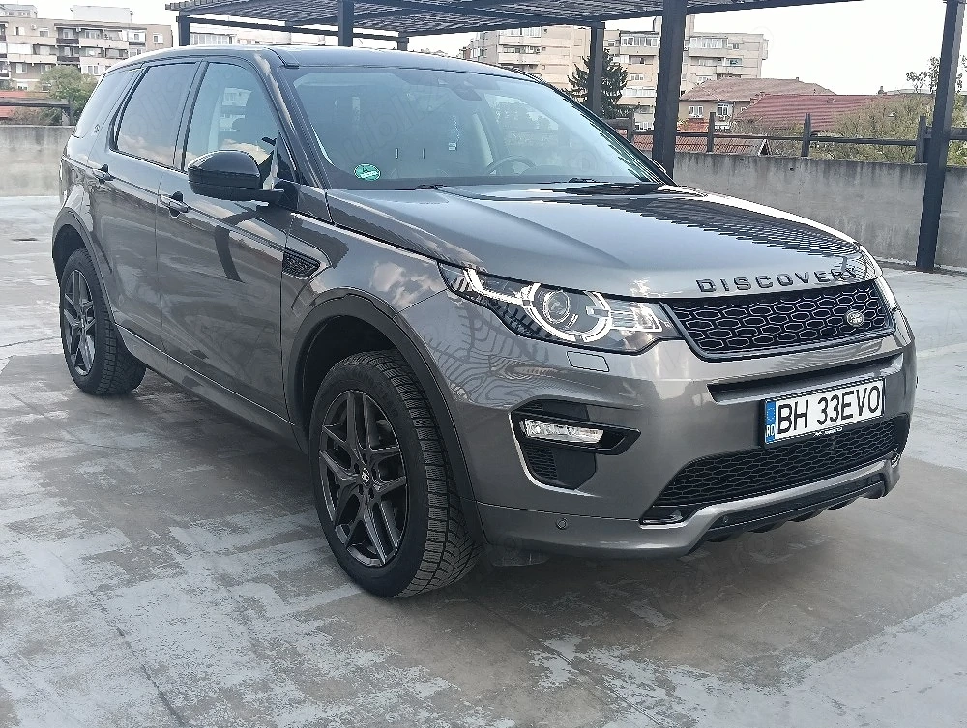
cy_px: 364
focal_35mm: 36
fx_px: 1007
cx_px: 484
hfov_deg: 51.3
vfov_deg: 39.8
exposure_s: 1/227
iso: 50
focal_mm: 3.98
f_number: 1.8
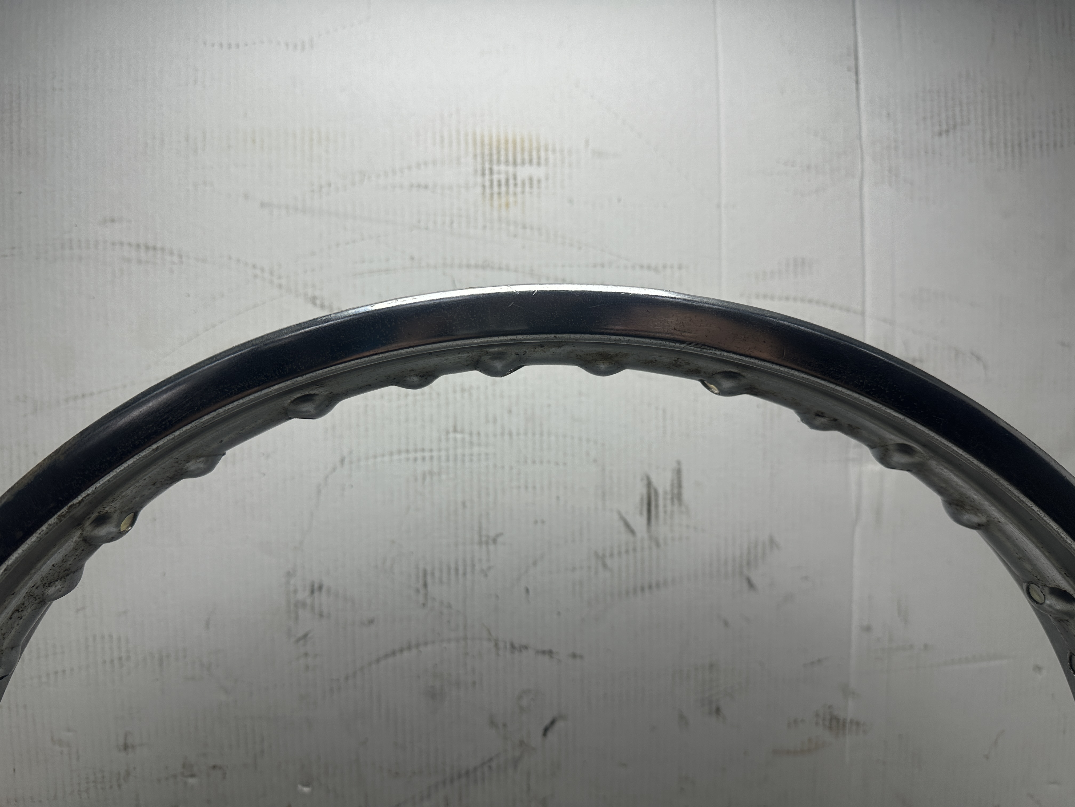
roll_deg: +0.6
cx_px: 538
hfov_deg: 71.6
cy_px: 404
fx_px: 745
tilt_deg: -2.6
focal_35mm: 24
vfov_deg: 56.8
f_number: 1.78
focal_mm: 6.86
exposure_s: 1/623
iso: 80
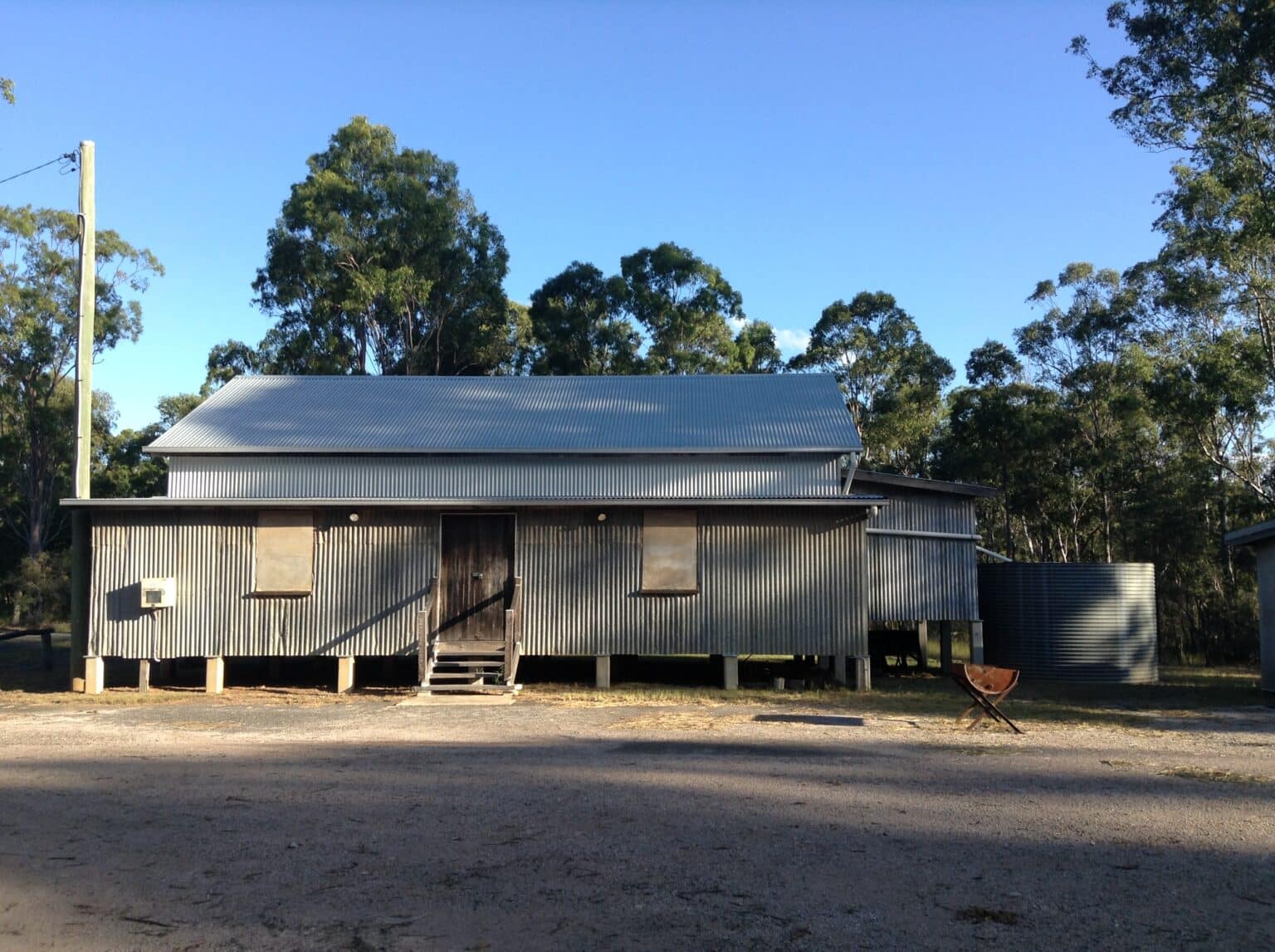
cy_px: 476
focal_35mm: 33
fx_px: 1214
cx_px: 638
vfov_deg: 42.8
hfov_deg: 55.4
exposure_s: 1/429
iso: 25
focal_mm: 3.3
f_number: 2.4
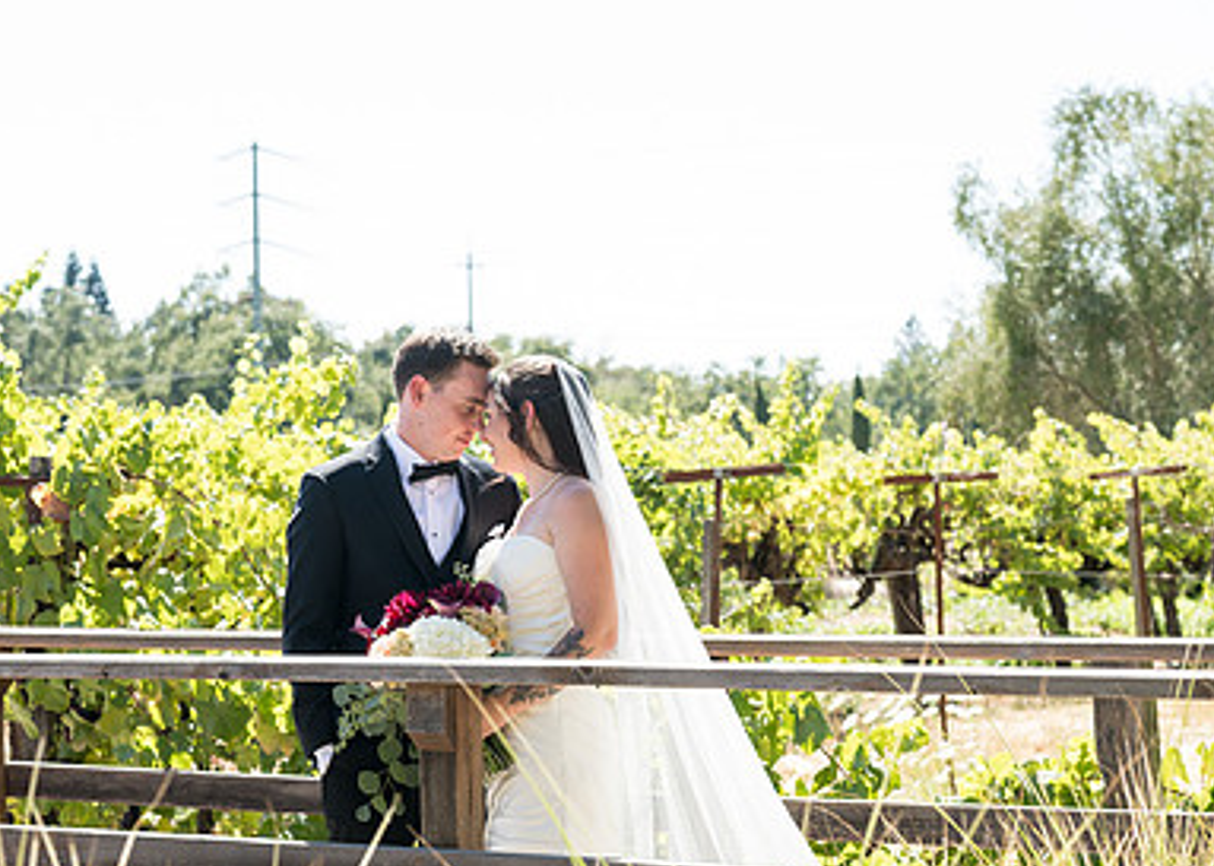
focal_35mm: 84
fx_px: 2894
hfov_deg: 23.7
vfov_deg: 17.0
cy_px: 478
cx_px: 503
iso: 200
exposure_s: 1/500
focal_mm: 48
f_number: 4
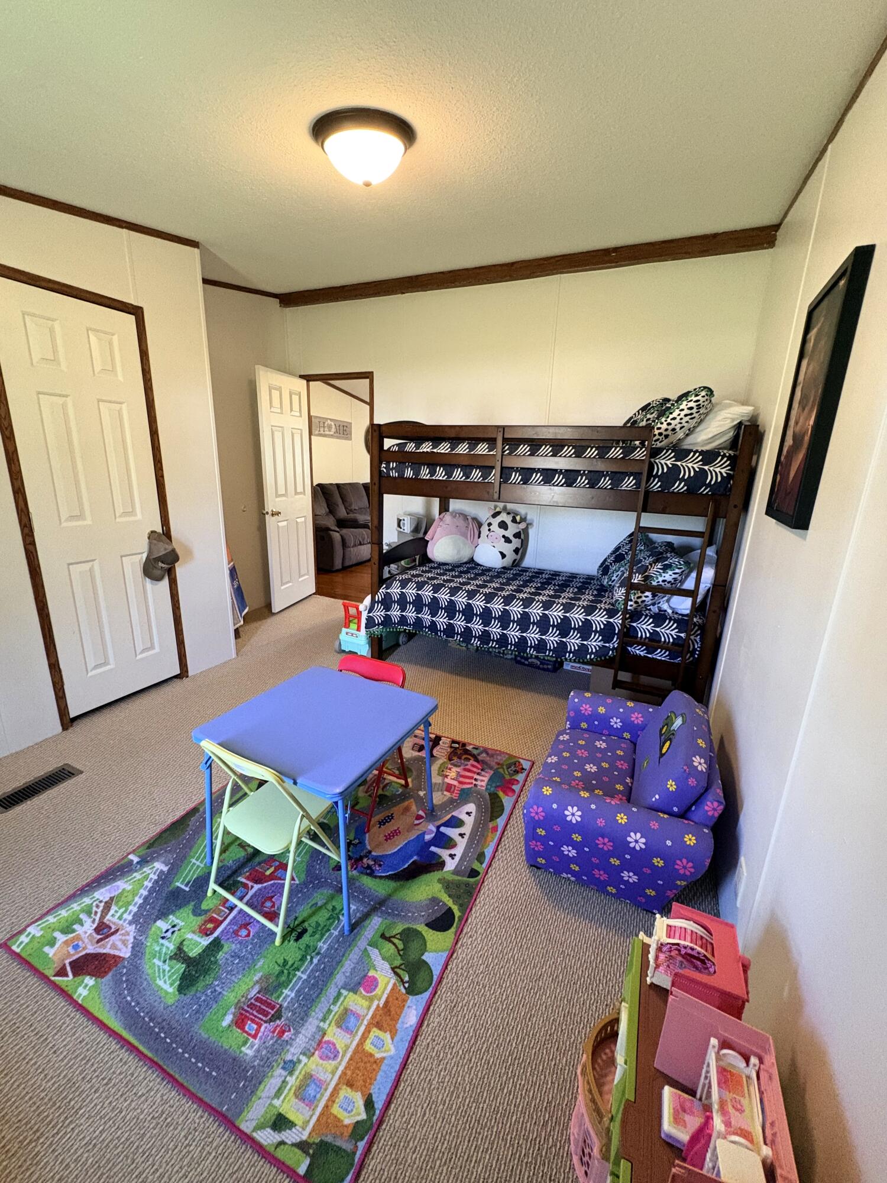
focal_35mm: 14
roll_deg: -2.3
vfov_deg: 102.1
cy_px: 592
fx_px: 478
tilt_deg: -13.2
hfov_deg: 85.7
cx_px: 444
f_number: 2.2
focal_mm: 2.22
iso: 500
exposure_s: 1/60
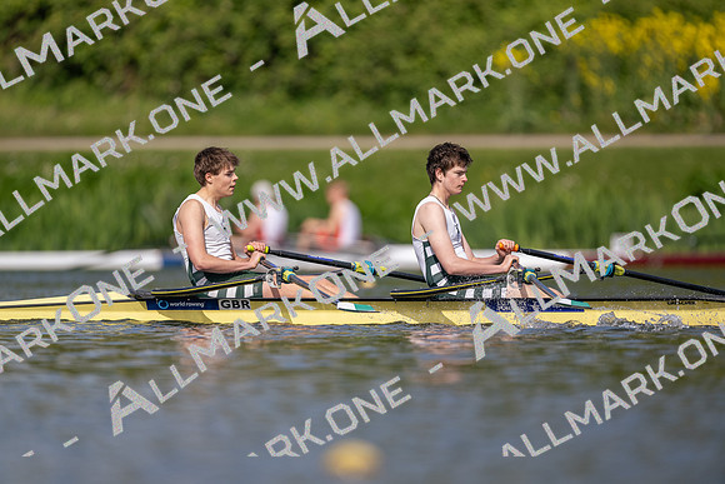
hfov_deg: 3.4
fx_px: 12086
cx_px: 362
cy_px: 242
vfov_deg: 2.3
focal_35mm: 600
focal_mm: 600
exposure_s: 1/2500
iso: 220
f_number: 4
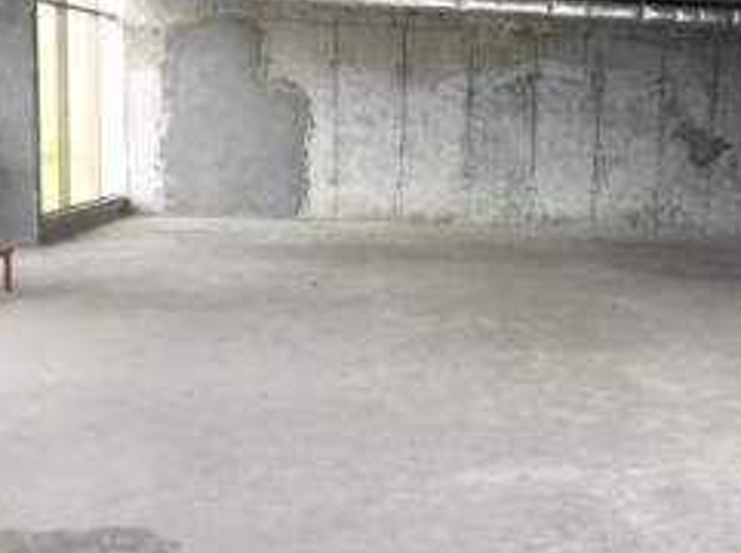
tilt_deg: -6.0
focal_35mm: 54
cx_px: 612
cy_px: 264
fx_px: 1154
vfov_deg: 27.0
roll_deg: -2.0
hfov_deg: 34.3
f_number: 2.2
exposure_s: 1/30
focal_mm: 4.15
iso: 32
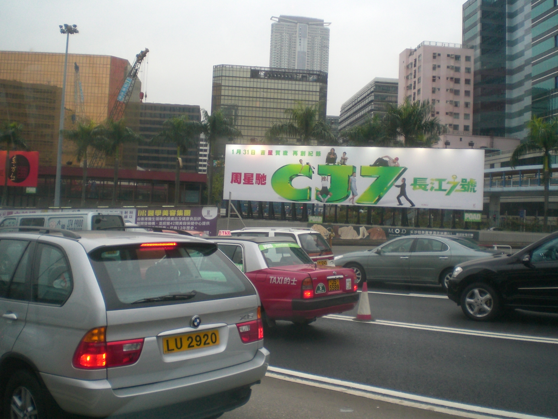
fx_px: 613
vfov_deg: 37.7
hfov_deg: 49.0
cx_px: 279
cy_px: 210
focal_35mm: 38
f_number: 3.1
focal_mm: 6.3
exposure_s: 1/80
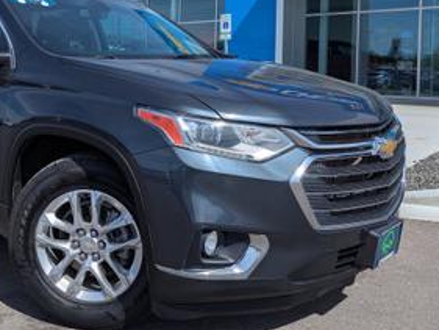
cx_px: 106
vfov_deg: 32.9
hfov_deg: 42.4
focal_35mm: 43
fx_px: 546
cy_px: 80
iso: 40
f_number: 1.85
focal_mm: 6.81
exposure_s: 1/3058
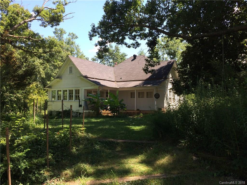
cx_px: 124
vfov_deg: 48.2
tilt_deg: +2.2
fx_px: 207
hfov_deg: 61.7
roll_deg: -0.3
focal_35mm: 29
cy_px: 92
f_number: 2.2
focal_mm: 4.15
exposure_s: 1/500
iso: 32
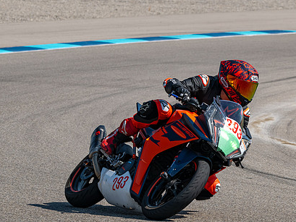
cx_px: 206
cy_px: 96
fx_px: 3002
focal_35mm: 351
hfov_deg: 5.6
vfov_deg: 4.2
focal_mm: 200
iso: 400
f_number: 11
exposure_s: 1/1250
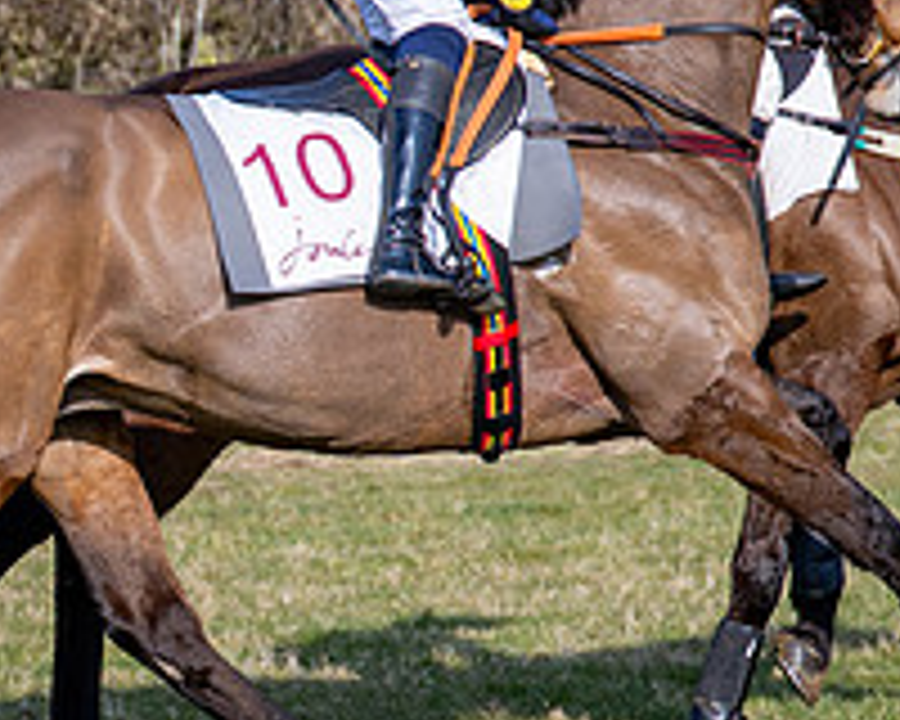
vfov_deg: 3.9
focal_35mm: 393
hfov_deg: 4.9
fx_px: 10468
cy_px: 318
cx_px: 200
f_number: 2.8
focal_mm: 70
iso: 100
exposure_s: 1/2000
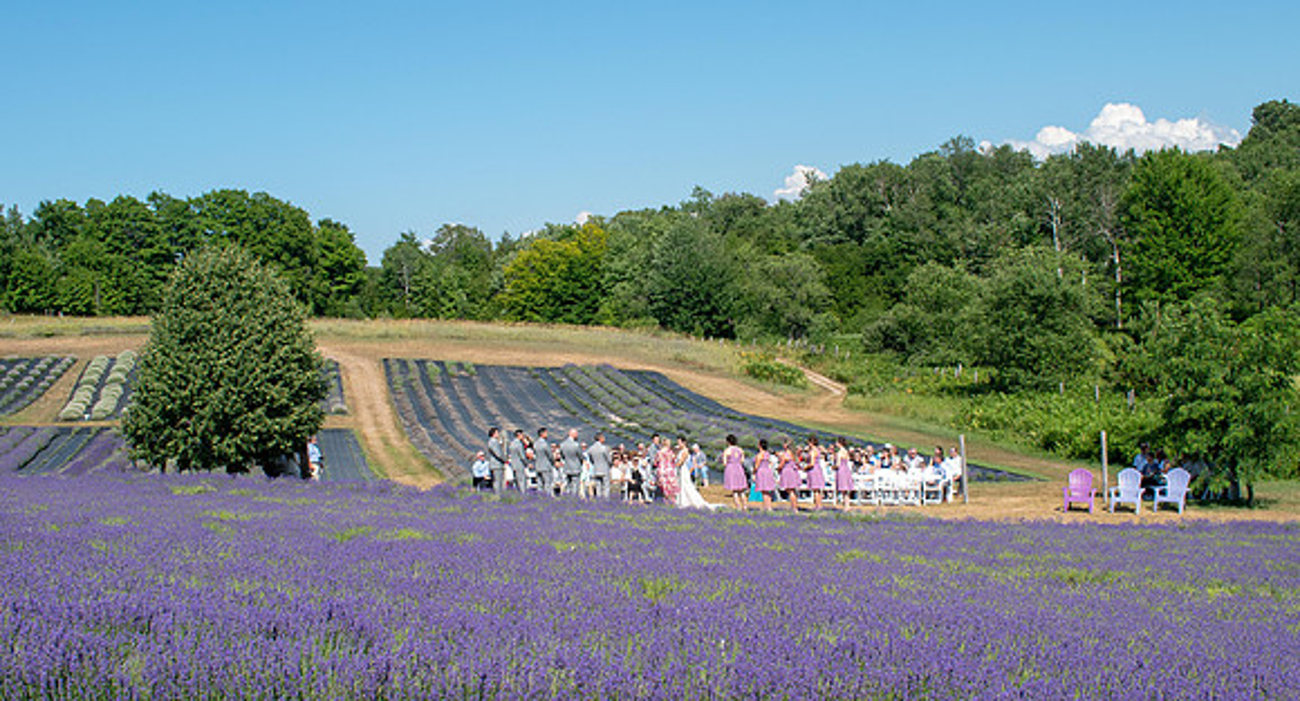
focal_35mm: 44
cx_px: 650
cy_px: 360
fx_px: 1505
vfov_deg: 26.2
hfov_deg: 46.7
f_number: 10
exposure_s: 1/400
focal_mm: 27
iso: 200
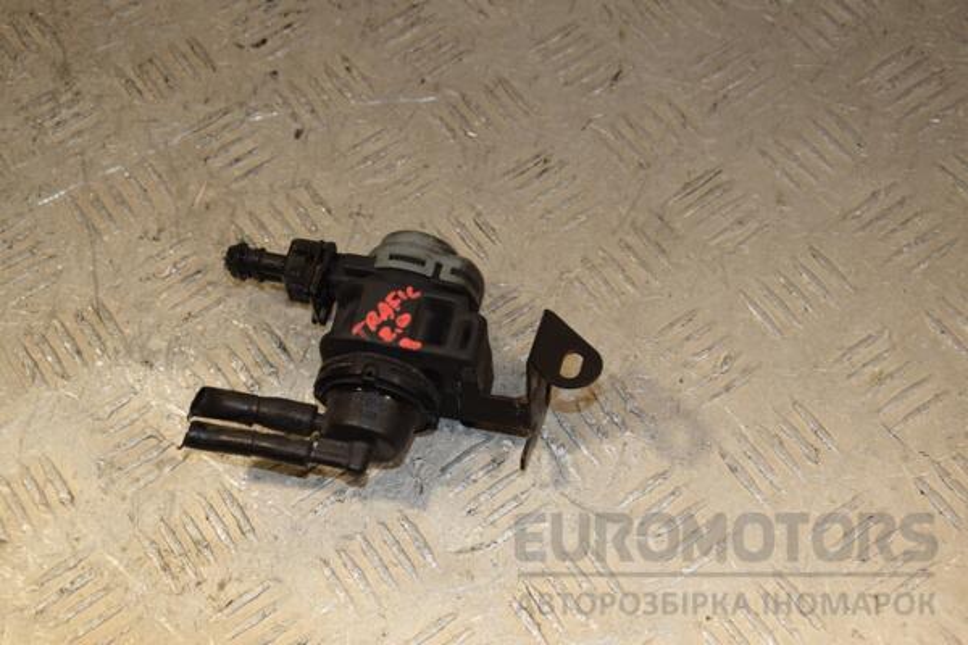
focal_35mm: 63
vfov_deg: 21.6
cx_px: 484
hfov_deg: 31.9
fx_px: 1694
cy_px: 322
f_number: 7.1
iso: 800
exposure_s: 1/200
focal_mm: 42
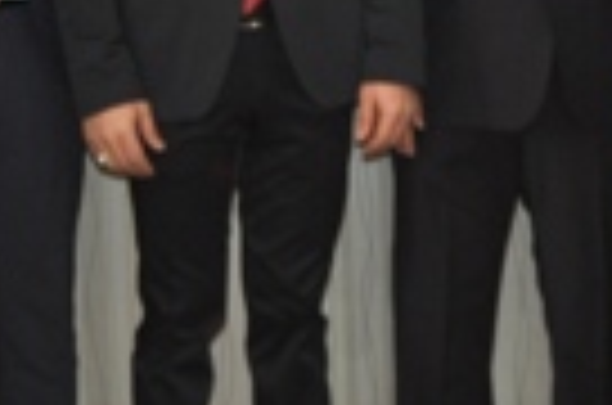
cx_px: 306
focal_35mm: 144
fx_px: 2436
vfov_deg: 9.3
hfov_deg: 14.3
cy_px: -162
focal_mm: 29
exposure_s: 1/60
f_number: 3.8
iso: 800
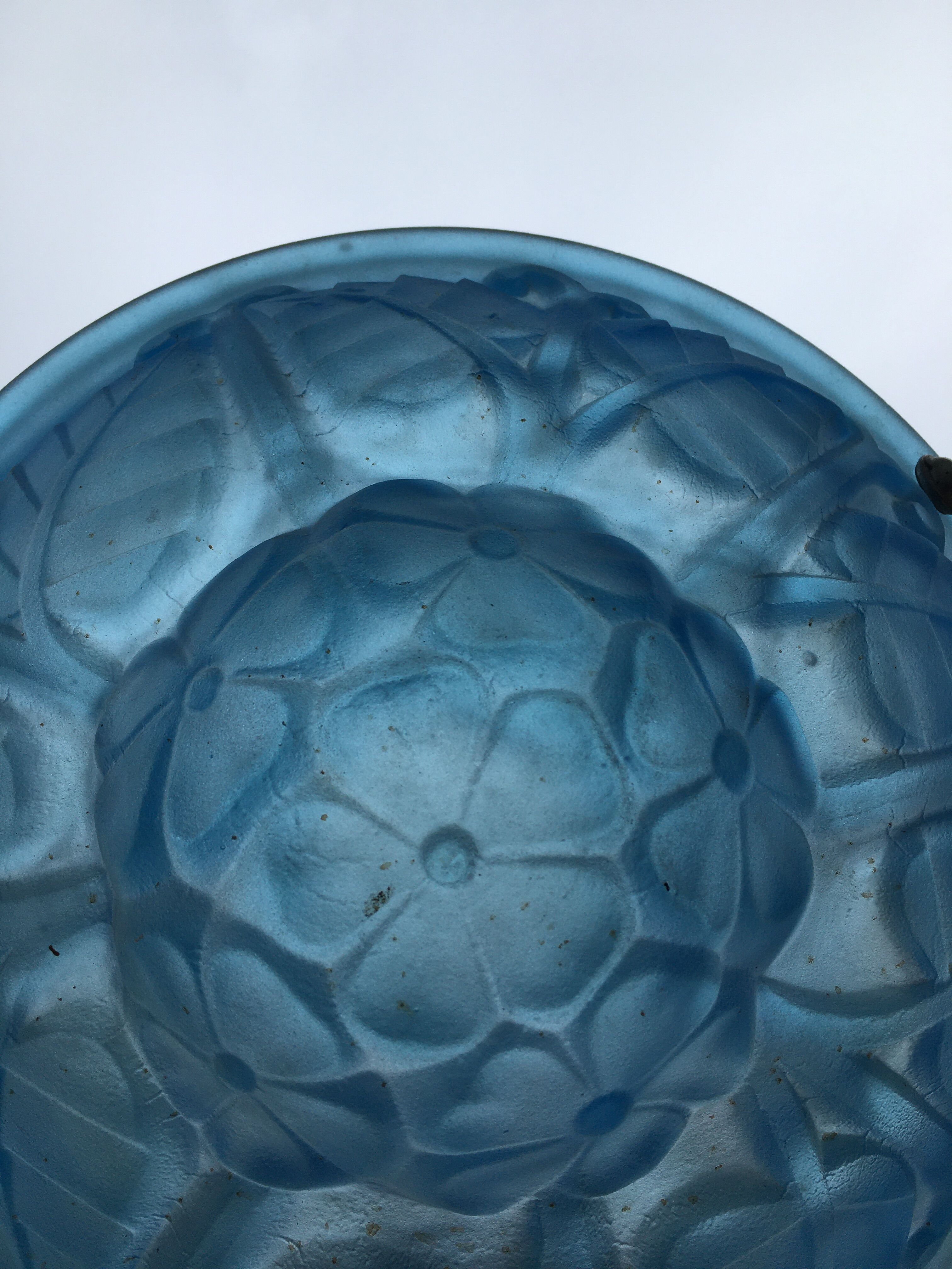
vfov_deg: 61.7
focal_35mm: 29
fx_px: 1063
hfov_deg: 48.2
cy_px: 634
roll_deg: +7.7
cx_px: 476
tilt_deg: +33.9
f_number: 2.2
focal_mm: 4.15
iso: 25
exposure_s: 1/718
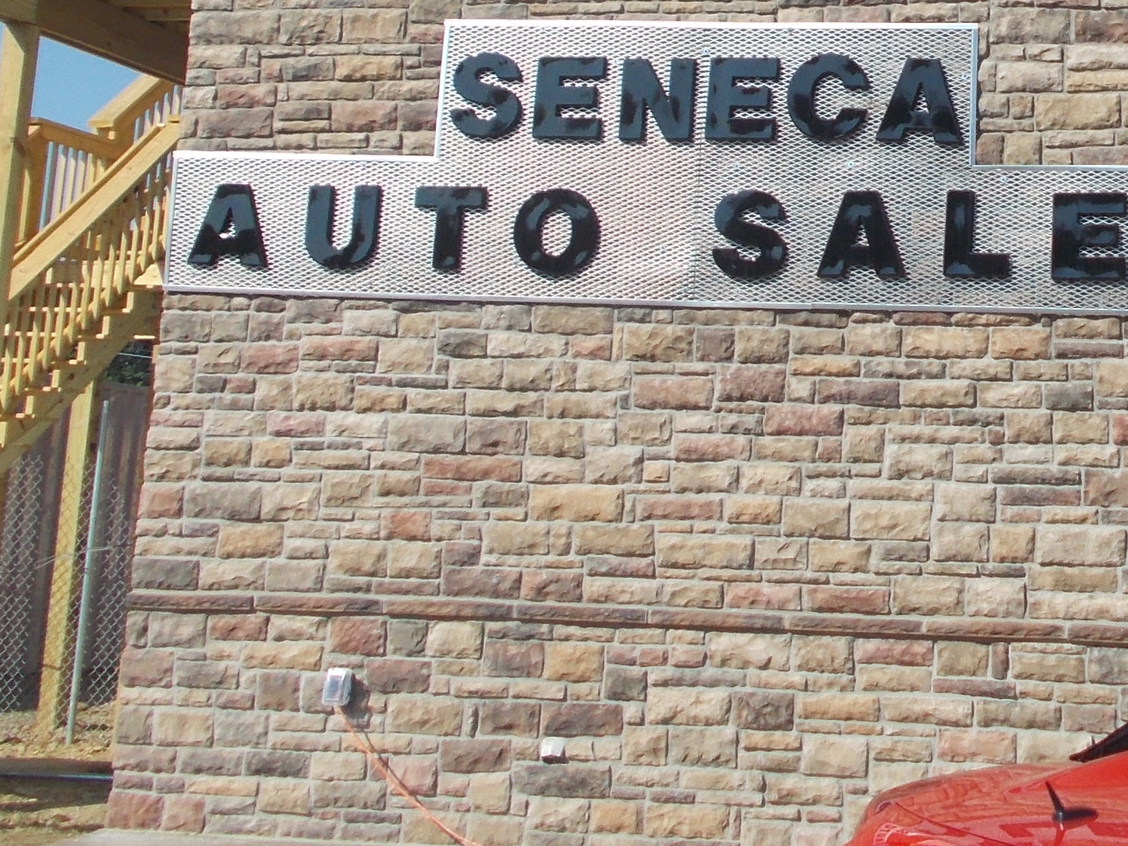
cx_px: 1007
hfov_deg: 25.5
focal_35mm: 74
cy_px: -10
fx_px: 2411
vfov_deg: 19.3
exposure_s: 1/160
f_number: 8
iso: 80
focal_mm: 4.6
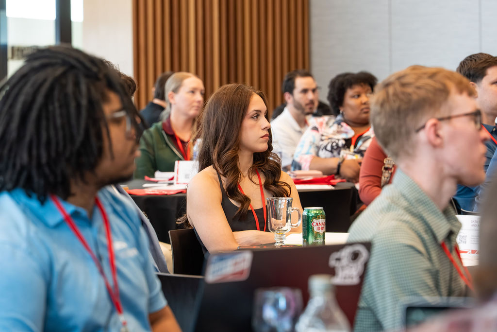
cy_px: 166
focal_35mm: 150
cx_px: 248
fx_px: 2071
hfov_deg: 13.7
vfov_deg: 9.2
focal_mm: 150
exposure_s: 1/125
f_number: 6.3
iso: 4000
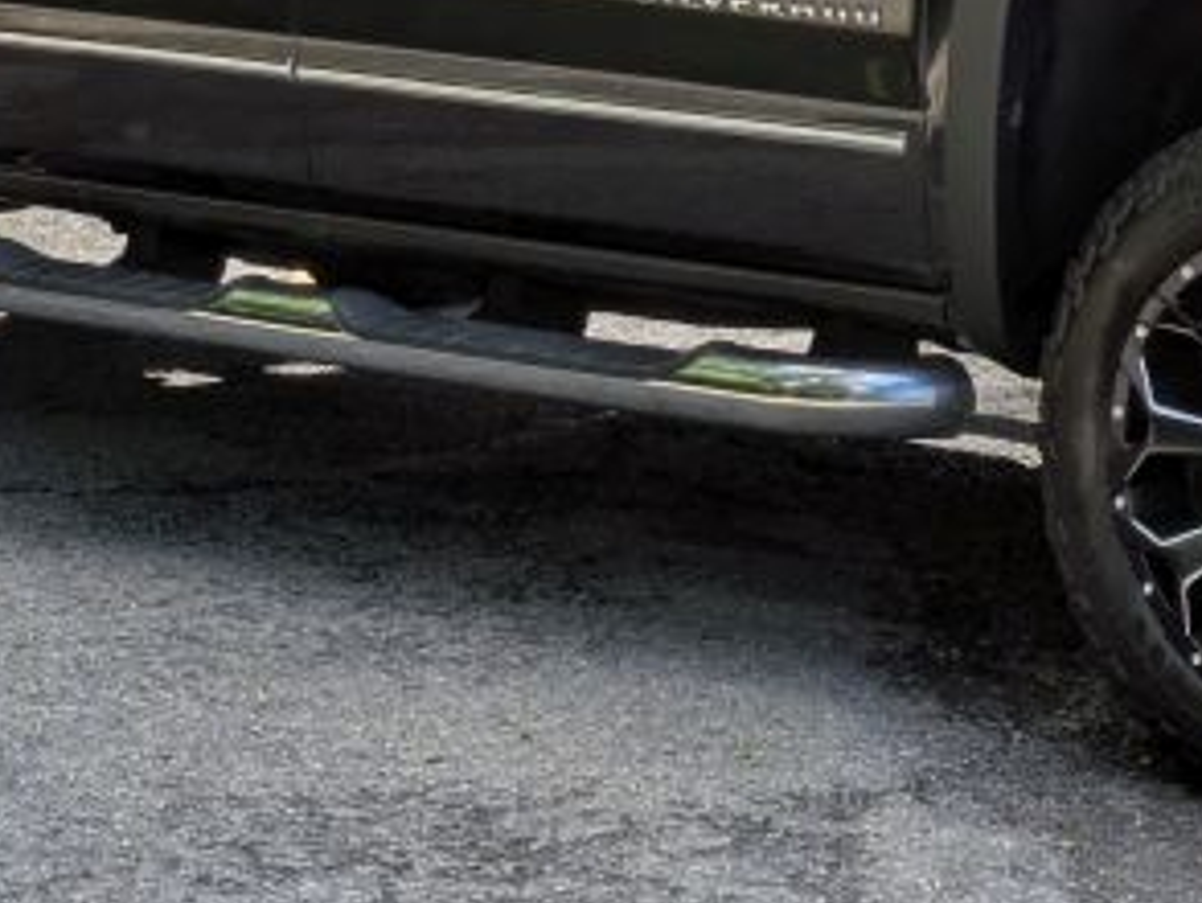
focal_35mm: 178
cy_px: 213
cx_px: 997
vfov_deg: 8.3
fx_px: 6183
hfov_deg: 11.1
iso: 45
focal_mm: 5.43
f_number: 1.89
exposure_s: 1/621
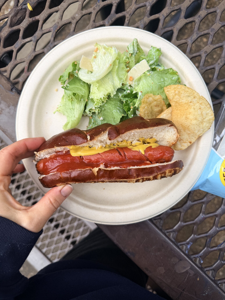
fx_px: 208
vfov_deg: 71.6
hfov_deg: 56.8
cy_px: 150
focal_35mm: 24
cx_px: 112
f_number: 1.78
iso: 80
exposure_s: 1/878
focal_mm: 6.76
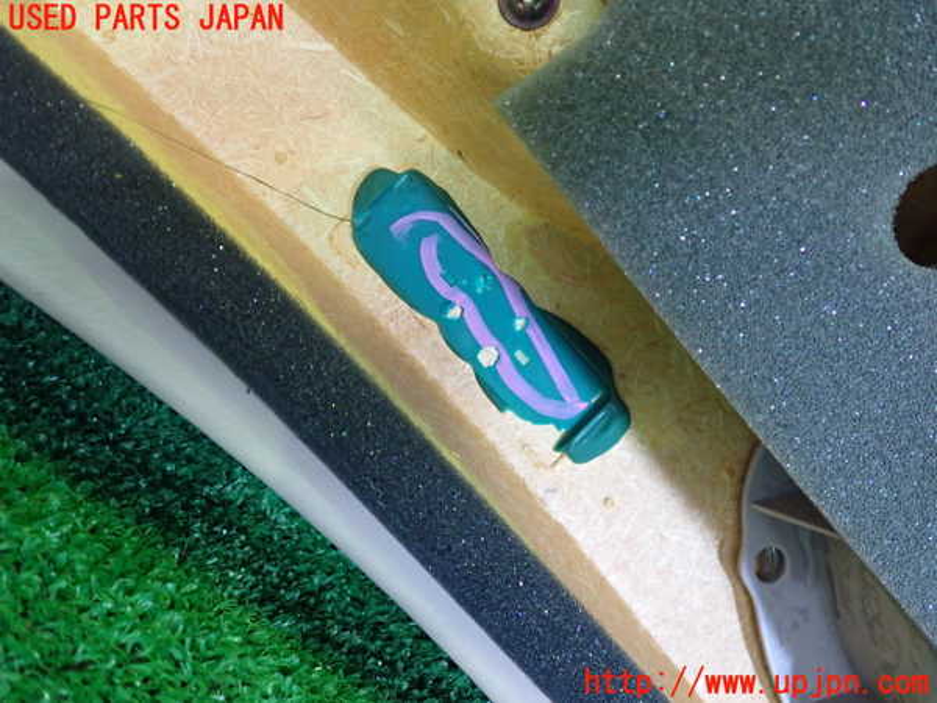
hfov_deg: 60.0
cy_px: 352
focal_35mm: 30
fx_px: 812
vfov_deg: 46.8
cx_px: 468
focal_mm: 5.4
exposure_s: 1/30
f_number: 2.3
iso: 640
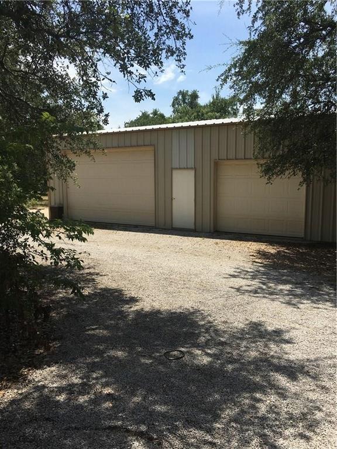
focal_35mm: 29
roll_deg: -0.1
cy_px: 224
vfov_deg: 61.7
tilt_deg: -6.4
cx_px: 168
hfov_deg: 48.2
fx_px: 376
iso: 25
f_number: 2.2
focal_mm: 4.15
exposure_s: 1/1876
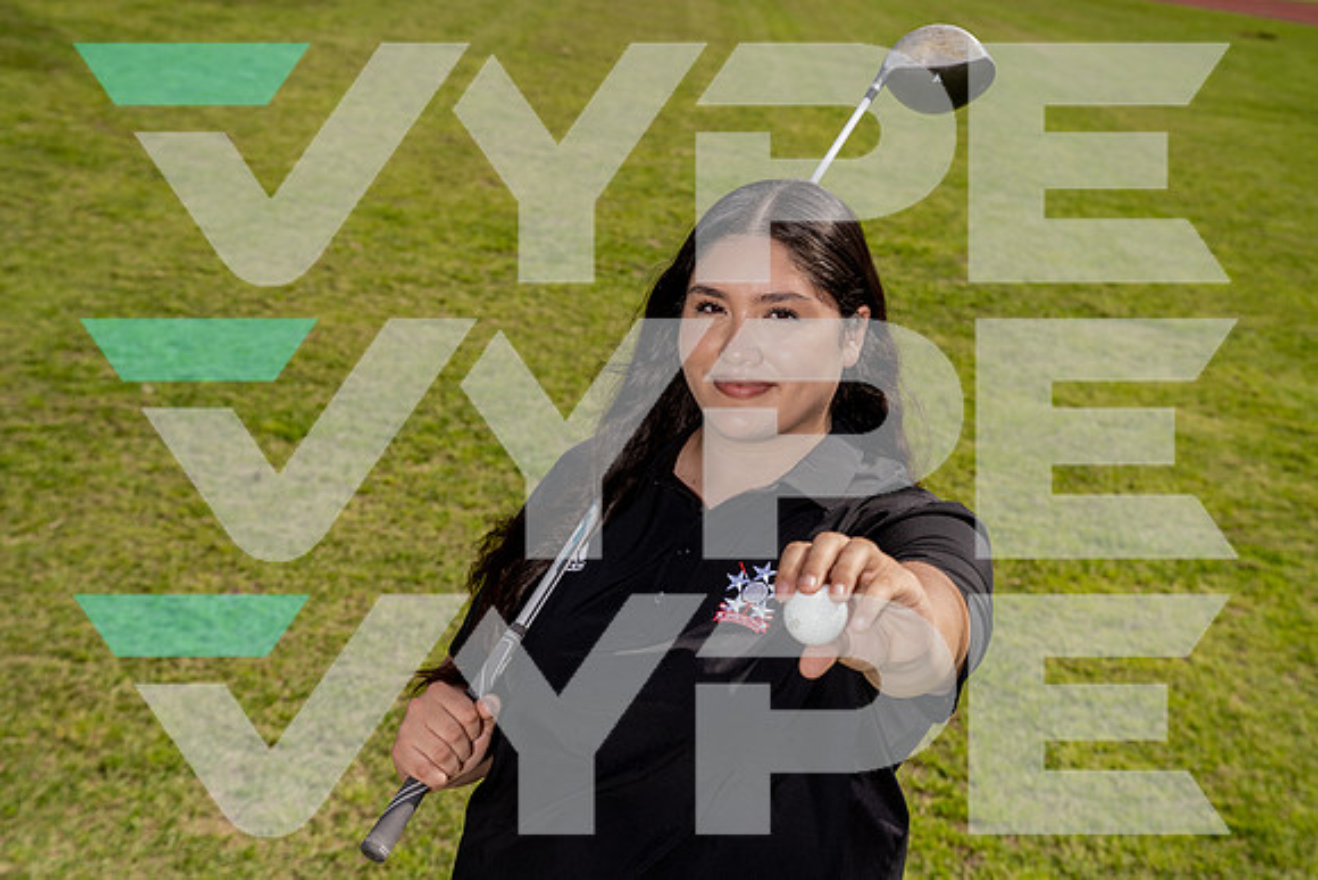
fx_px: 2270
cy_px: 440
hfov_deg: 32.4
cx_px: 659
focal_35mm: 62
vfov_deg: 21.9
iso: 100
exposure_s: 1/250
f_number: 7.1
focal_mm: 62
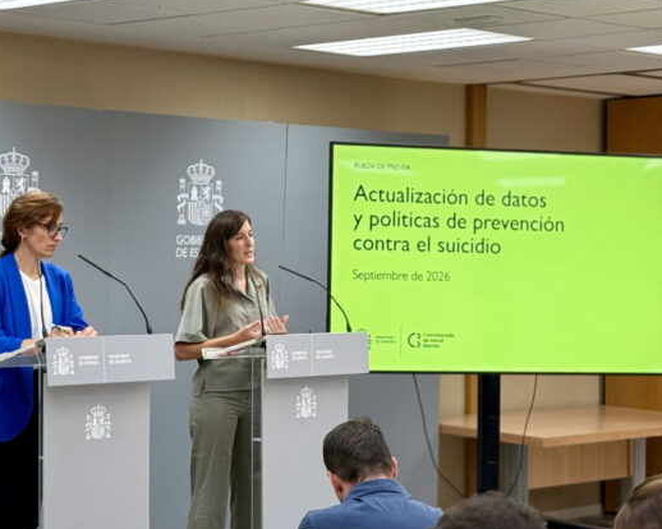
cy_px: 318
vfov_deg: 17.8
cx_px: 190
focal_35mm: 86
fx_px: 1684
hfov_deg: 22.1
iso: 80
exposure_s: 1/100
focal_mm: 6.76
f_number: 1.78
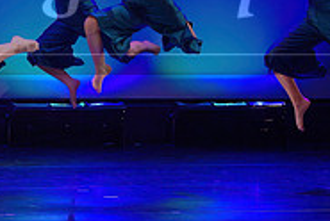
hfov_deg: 7.9
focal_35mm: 261
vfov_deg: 5.3
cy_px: -17
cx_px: 50
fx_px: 2396
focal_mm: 82
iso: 1600
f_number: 2.8
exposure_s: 1/400
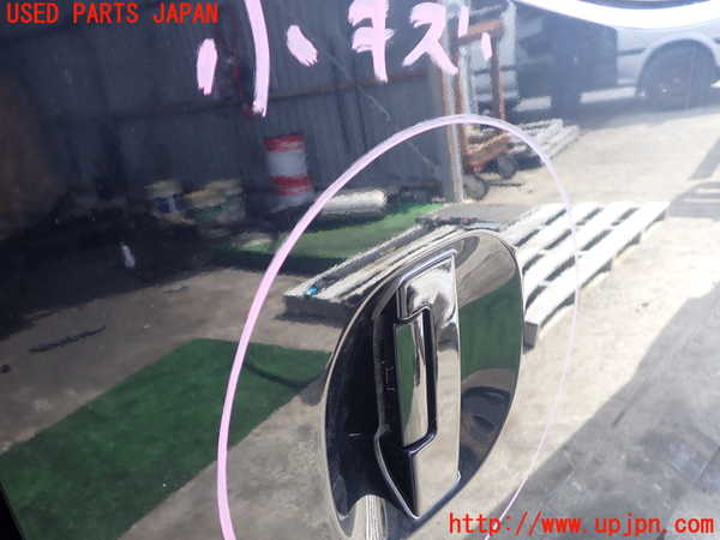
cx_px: 360
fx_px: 624
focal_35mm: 30
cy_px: 270
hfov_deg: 60.0
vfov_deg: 46.8
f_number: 2.3
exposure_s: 1/125
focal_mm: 5.4
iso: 160
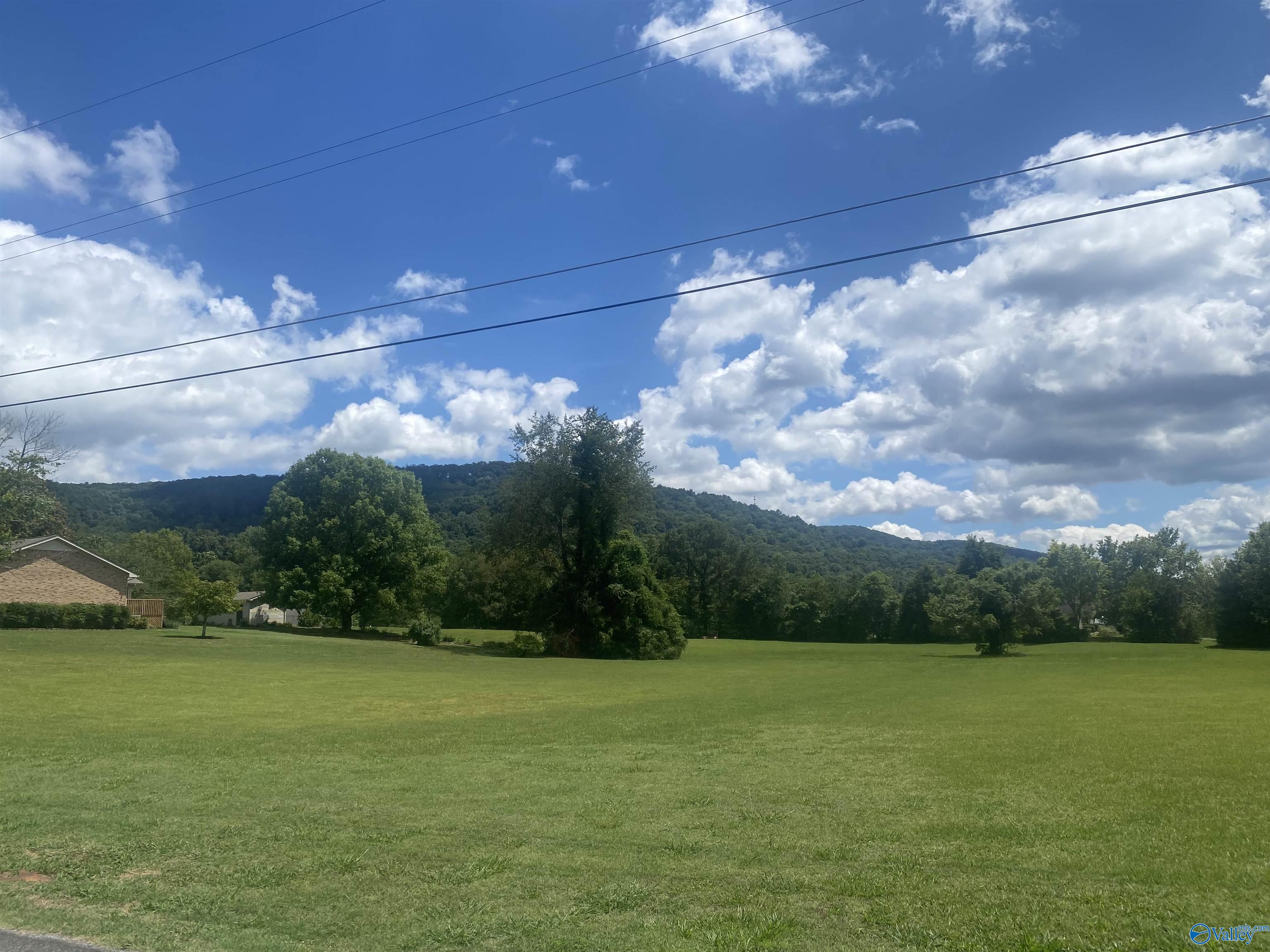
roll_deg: +1.2
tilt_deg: +9.0
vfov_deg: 53.1
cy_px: 476
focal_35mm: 26
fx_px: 954
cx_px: 635
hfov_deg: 67.3
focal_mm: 4.25
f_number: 1.8
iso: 32
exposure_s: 1/4808
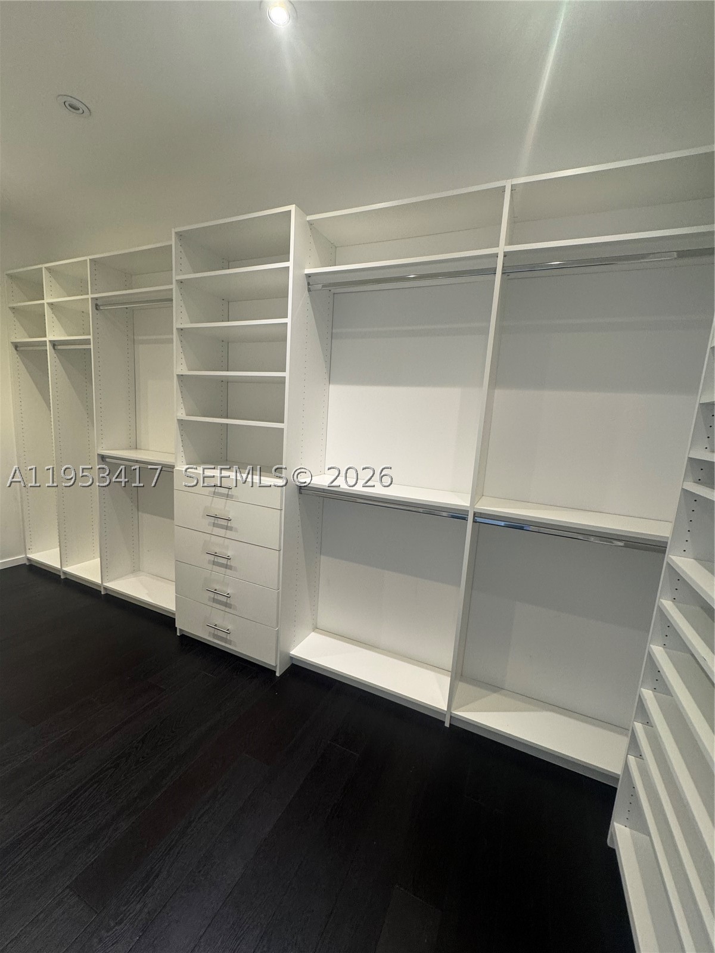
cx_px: 358
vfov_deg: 102.1
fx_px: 386
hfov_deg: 85.7
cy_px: 476
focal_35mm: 14
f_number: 2.2
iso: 160
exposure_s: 1/60
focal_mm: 2.22
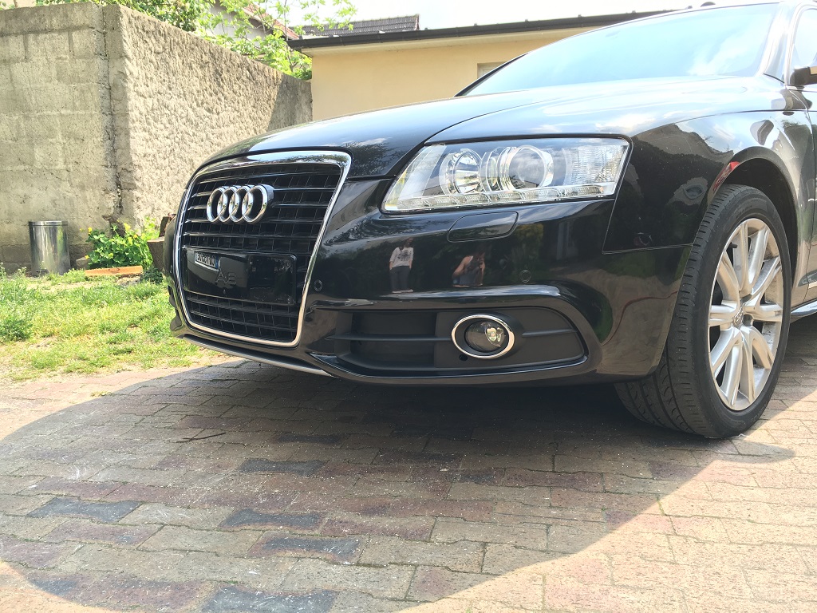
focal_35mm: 29
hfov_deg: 61.7
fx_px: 684
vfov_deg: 48.2
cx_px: 408
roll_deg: +0.5
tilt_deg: -8.9
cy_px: 306
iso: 25
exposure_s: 1/299
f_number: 2.2
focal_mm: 4.15
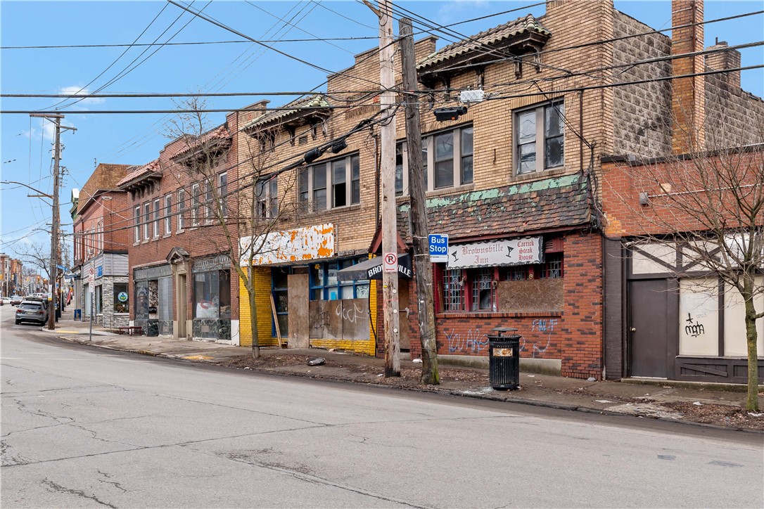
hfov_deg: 61.9
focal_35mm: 30
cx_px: 382
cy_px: 254
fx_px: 637
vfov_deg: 43.6
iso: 200
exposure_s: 1/125
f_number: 7.1
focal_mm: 20.4
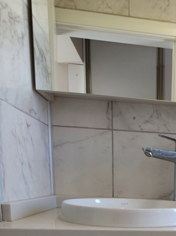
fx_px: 285
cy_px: 241
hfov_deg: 30.3
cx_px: 199
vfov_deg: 39.1
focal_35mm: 42
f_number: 1.9
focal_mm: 2.2
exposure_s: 1/100
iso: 80
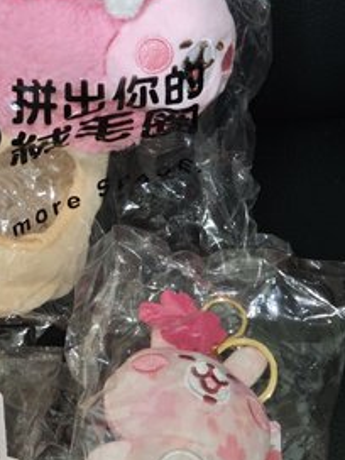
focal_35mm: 137
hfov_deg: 10.8
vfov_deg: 14.4
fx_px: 1821
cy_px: 244
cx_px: 27
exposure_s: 1/60
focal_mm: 11.5
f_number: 1.8
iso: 640
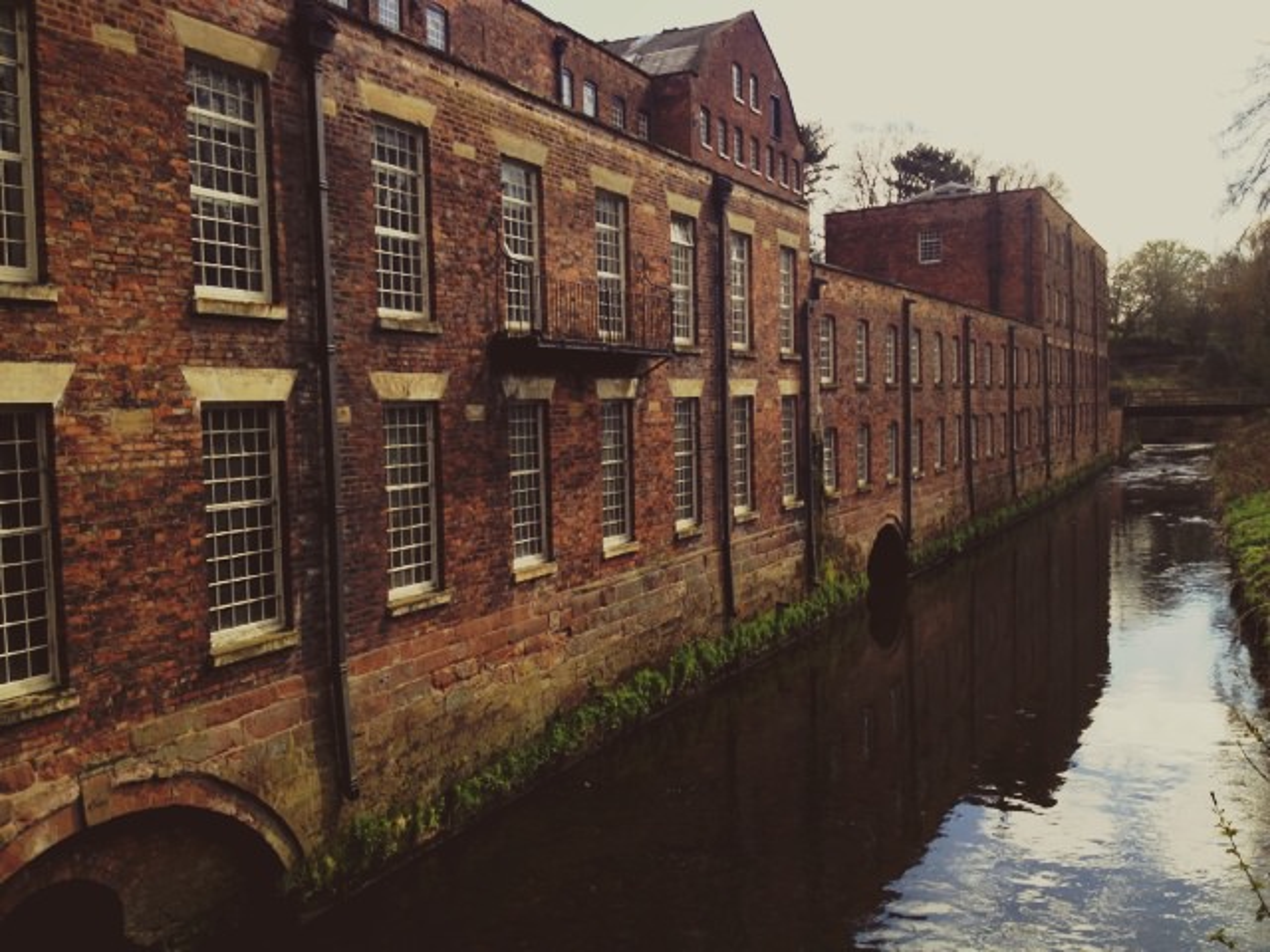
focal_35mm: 35
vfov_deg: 40.7
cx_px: 635
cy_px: 476
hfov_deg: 52.6
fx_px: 1284
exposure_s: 1/717
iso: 50
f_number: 2.4
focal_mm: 4.28
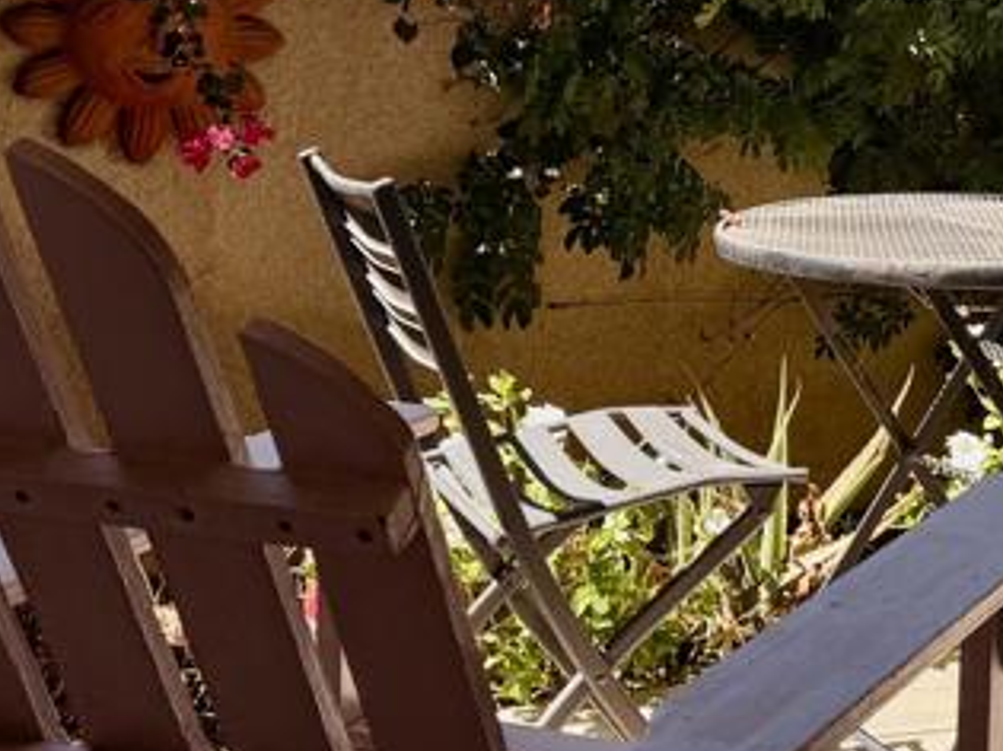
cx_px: 806
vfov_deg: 18.3
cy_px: -48
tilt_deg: -1.2
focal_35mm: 78
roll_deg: -1.7
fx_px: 2259
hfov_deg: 24.6
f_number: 1.78
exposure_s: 1/3021
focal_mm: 6.76
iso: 80
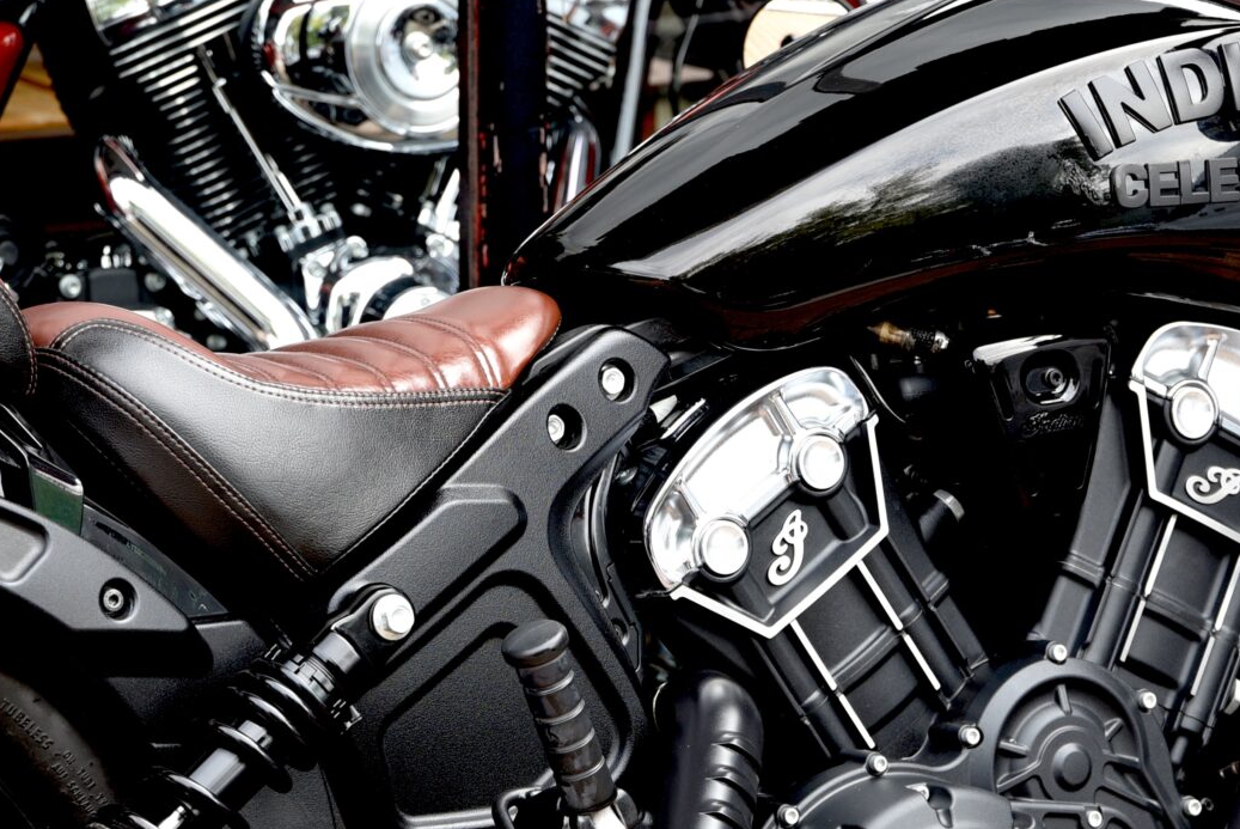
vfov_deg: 9.0
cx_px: 615
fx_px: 5273
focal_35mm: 153
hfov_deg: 13.4
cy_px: 609
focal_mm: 62
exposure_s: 1/100
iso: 200
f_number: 5
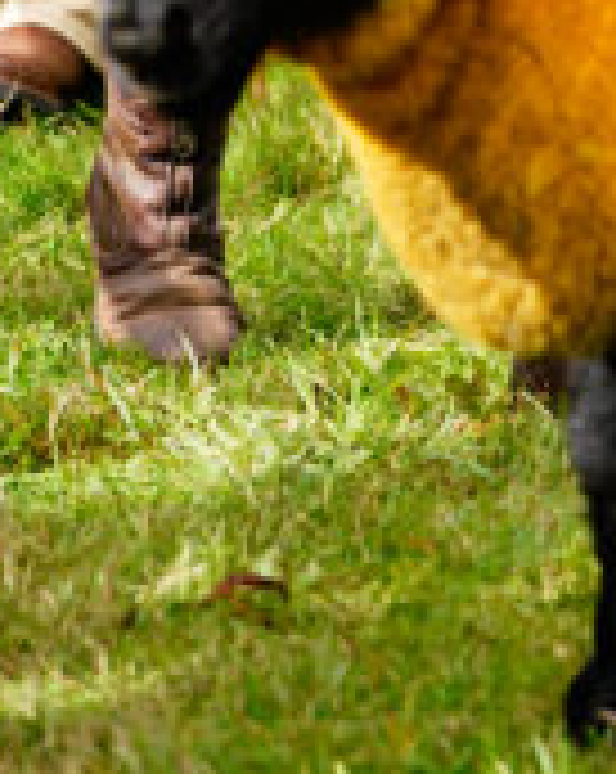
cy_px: -596
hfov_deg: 2.5
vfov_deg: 3.1
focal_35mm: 618
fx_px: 14127
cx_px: 841
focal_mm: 110.4
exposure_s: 1/1000
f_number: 2.8
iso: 160
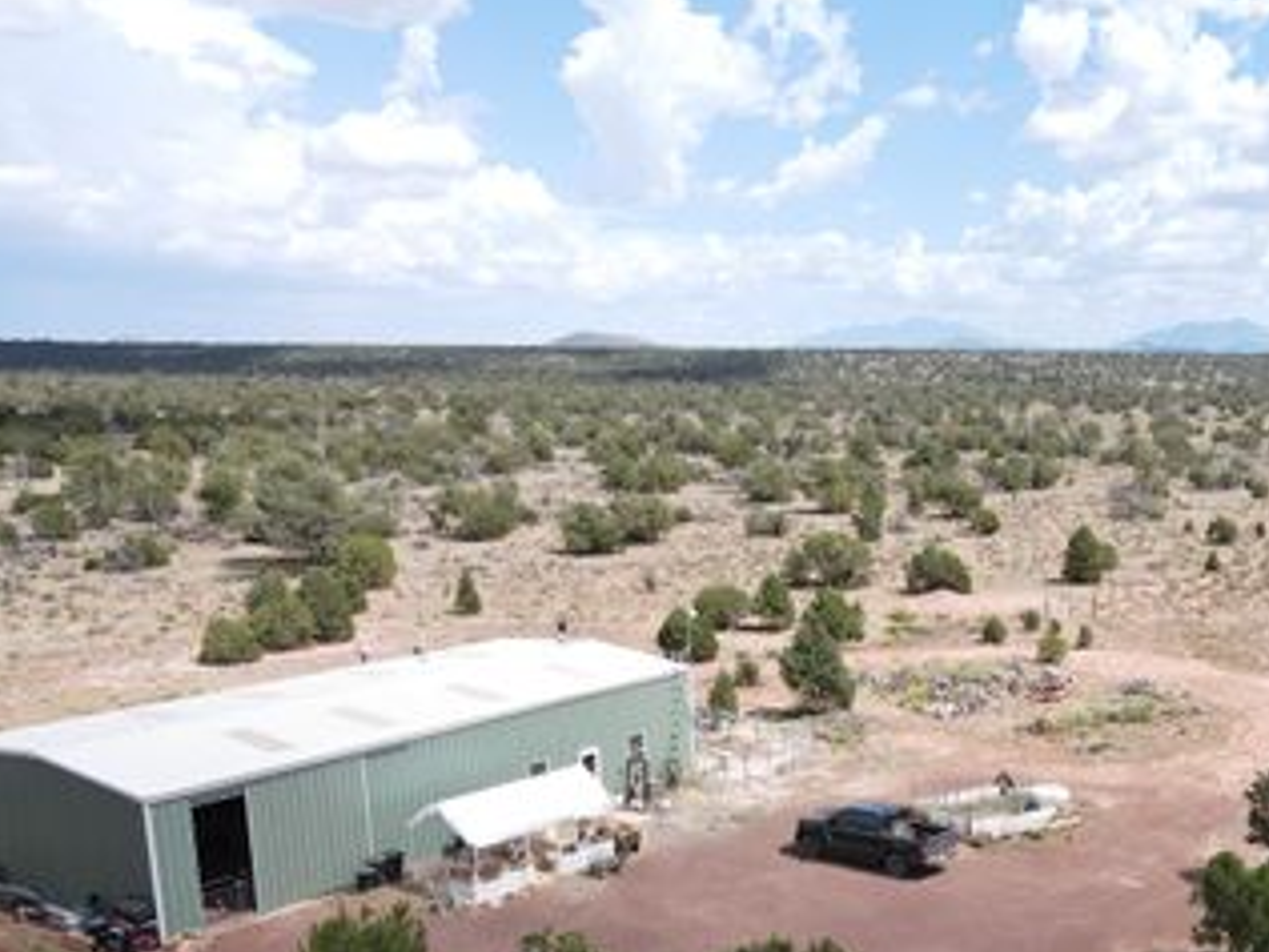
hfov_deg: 47.3
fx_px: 1393
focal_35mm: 38
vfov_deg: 36.8
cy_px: 721
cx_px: 936
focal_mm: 4.5
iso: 100
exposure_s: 1/500
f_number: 2.8
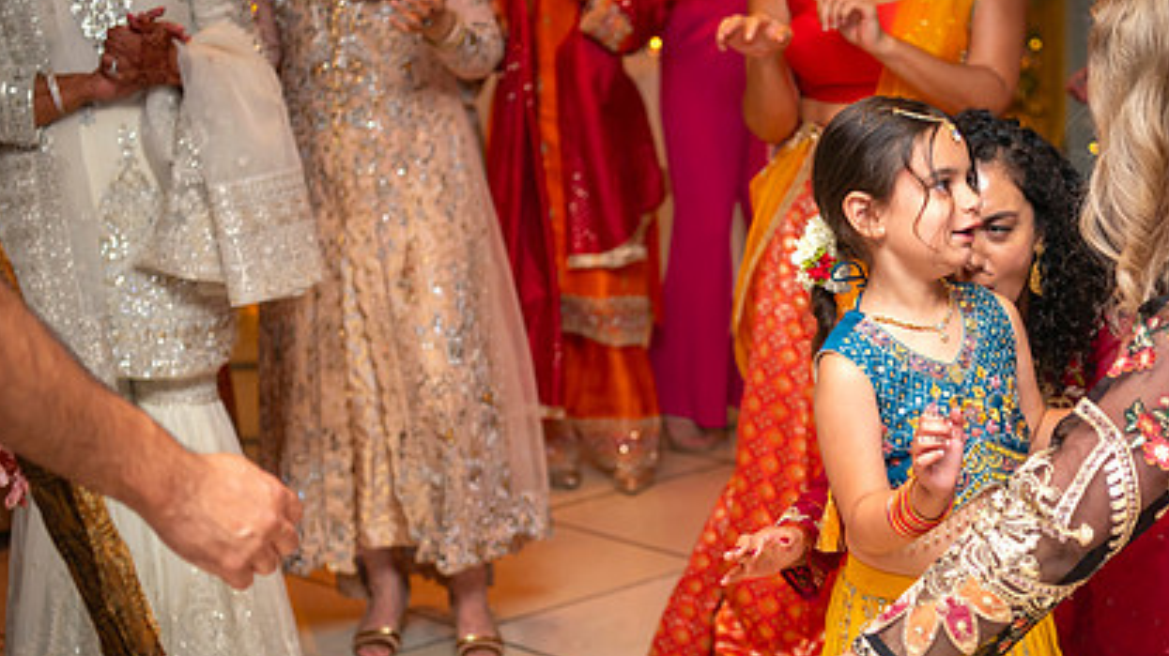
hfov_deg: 26.1
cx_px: 748
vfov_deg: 14.9
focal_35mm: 81
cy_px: 453
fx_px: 2510
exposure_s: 1/160
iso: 800
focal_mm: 52
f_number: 2.8
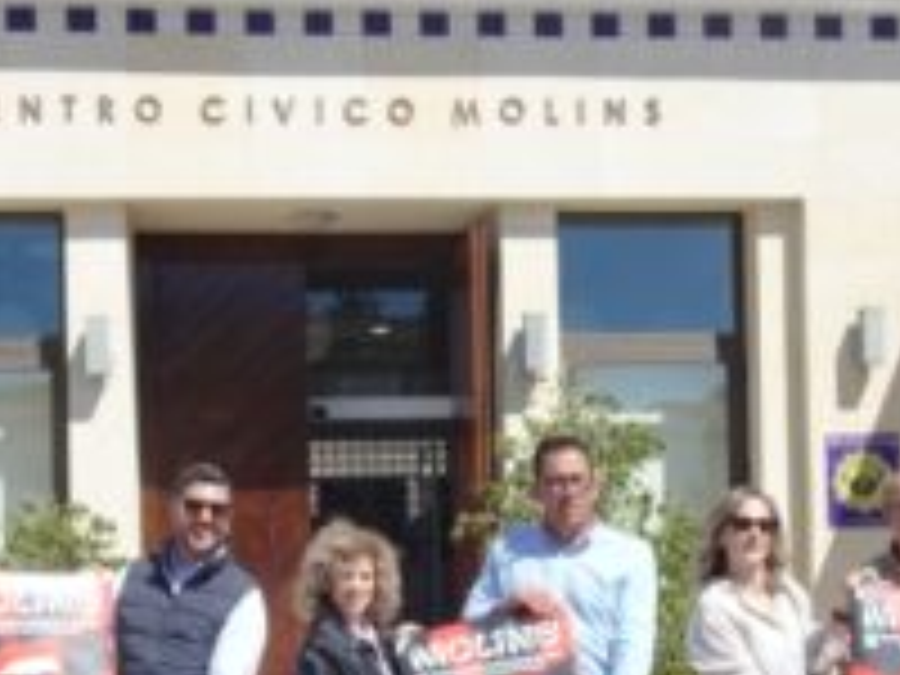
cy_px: 551
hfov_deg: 30.7
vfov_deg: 22.9
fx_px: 1638
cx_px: 423
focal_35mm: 63
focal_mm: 5.11
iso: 80
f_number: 4
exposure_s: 1/800
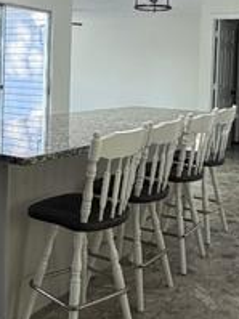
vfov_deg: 35.1
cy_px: 95
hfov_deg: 26.9
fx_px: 498
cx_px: 95
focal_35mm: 54
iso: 200
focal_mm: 2.22
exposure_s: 1/60
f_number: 2.2
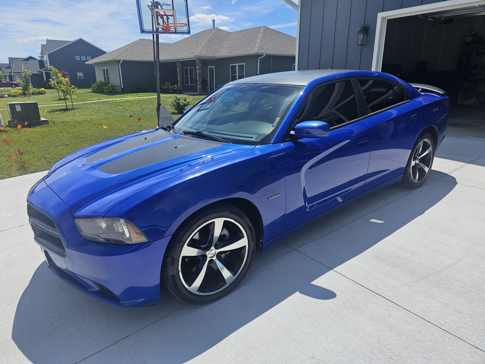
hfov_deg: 73.9
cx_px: 242
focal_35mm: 23
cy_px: 182
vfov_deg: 58.9
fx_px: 322
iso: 16
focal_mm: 6.3
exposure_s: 1/1297
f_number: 1.7
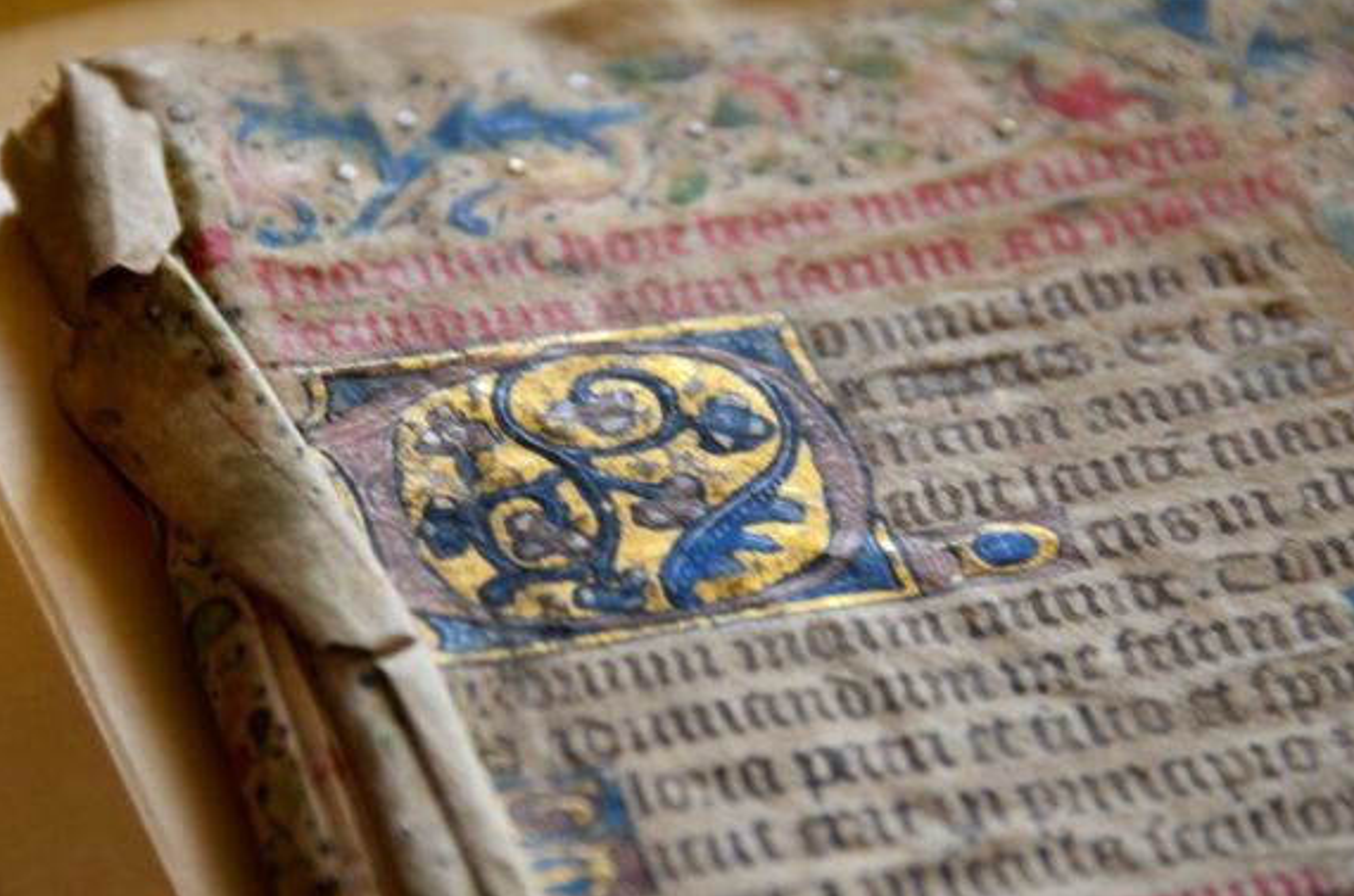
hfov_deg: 6.1
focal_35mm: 337
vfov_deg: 4.1
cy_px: 453
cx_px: 639
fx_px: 12643
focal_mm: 200
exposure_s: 1/15
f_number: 5.6
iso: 400
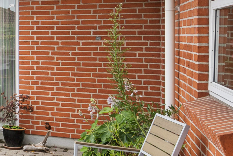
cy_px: 59
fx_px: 447
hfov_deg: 21.6
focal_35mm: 69
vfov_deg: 19.7
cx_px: -161
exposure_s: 1/250
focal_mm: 19
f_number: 6.3
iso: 125
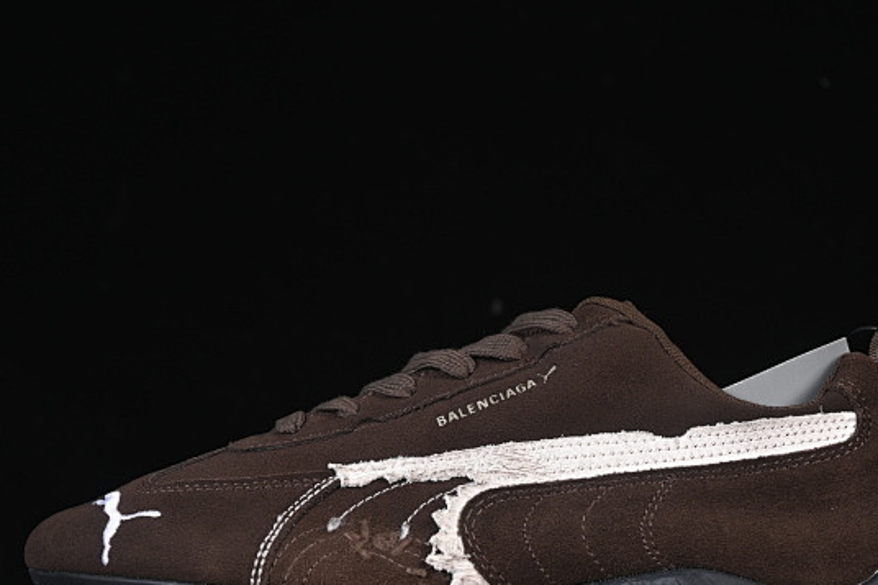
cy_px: 384
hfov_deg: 18.3
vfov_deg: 12.2
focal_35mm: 112
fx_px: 2731
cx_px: 488
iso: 160
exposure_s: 1/60
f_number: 6.3
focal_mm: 50
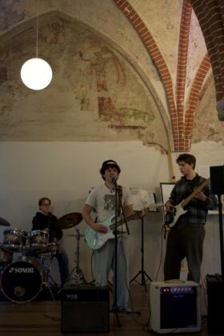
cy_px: 168
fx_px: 420
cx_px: 112
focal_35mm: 45
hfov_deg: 29.9
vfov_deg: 43.6
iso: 1600
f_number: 4.2
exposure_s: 1/40
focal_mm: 30
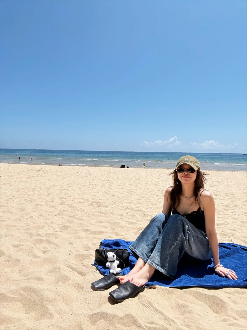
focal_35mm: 26
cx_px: 124
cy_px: 165
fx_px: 247
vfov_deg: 67.3
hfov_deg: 53.1
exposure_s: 1/60
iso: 125
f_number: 1.5
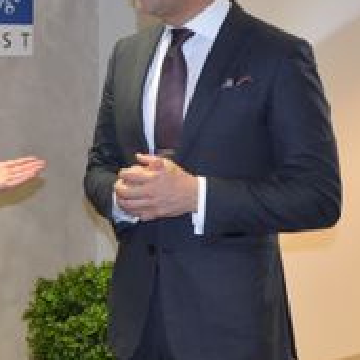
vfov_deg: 17.5
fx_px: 1165
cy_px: 96
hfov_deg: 17.4
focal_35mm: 99
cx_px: 48
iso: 1100
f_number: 4
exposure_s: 1/60
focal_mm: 26
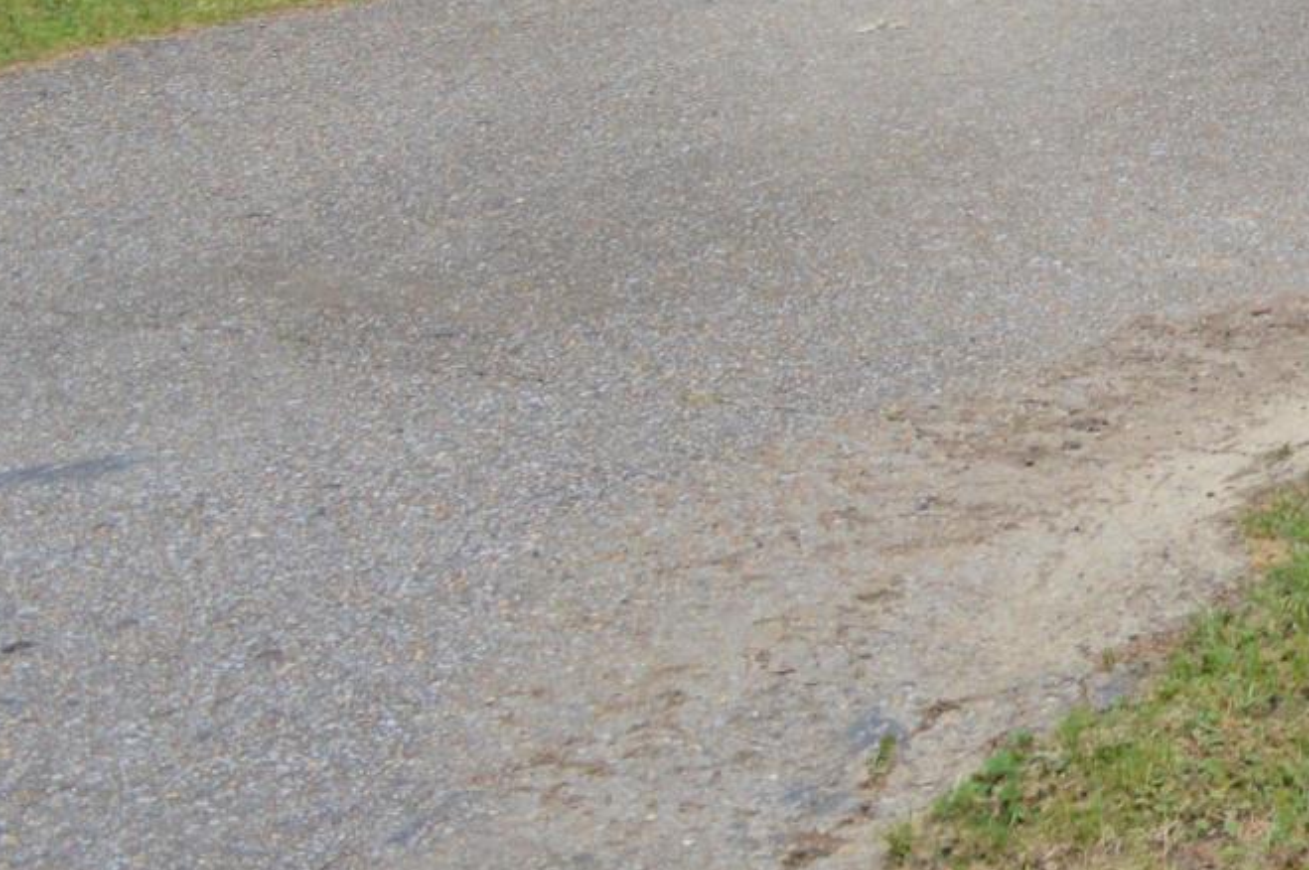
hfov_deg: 14.0
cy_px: -884
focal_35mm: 123
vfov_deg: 10.2
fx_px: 4468
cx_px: 2620
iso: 400
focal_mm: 18
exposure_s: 1/1000
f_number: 5
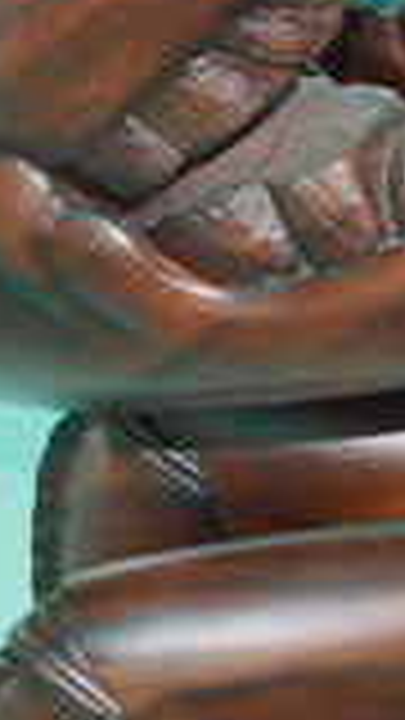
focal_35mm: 126
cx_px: 1134
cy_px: 207
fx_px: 2406
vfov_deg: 17.0
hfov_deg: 8.4
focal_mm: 20
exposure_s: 1/80
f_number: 4
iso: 400
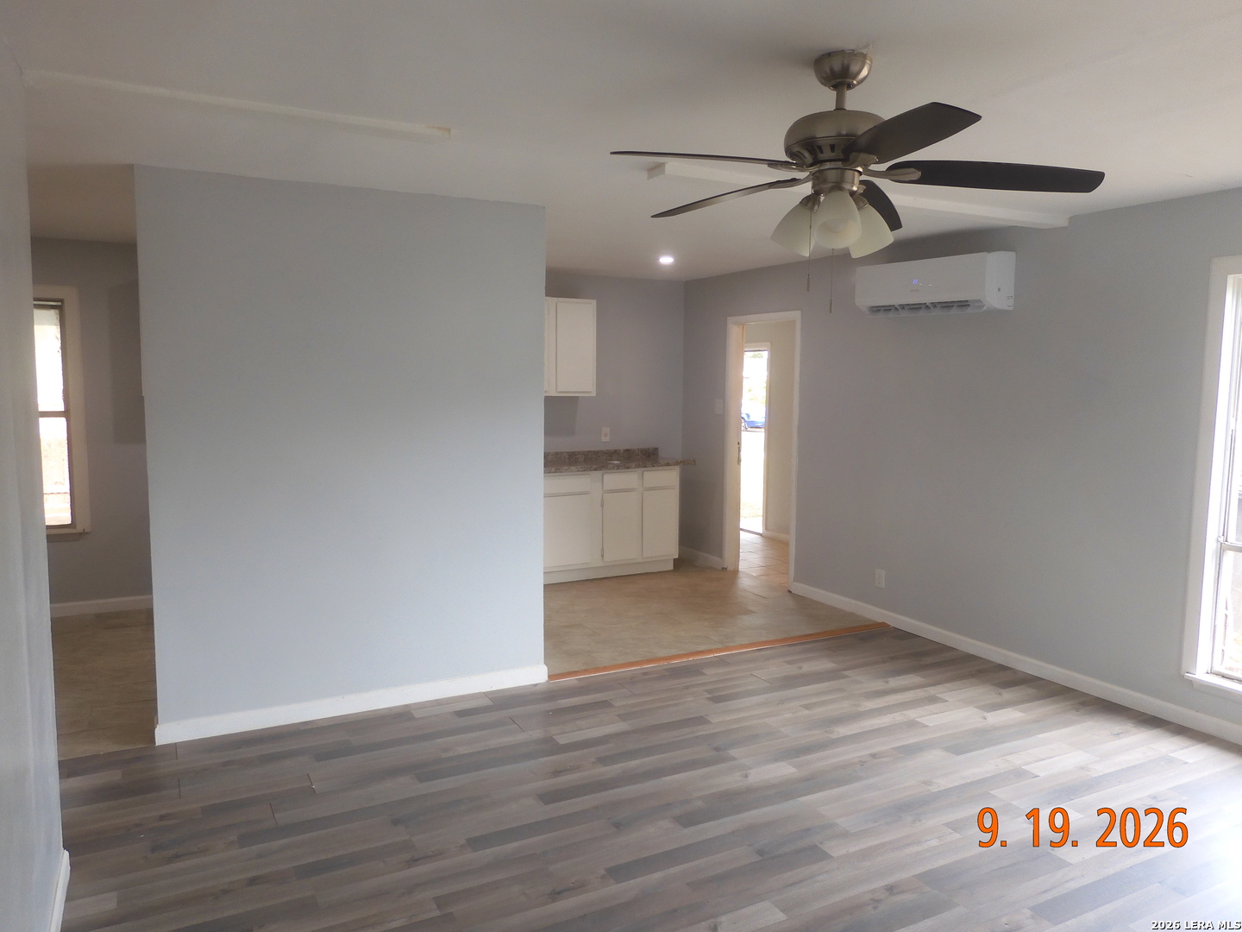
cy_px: 466
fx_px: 861
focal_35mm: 24
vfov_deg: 56.8
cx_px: 621
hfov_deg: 71.6
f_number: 3.4
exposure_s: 1/30
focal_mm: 4.3
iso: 125
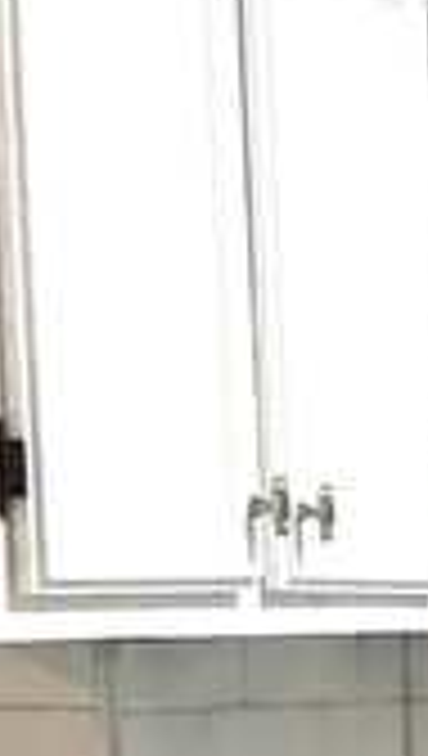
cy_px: 1170
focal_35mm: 203
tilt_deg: -8.1
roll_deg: +1.1
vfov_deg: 10.2
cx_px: 1316
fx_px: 4079
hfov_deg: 5.6
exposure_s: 1/60
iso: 160
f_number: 1.8
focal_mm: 3
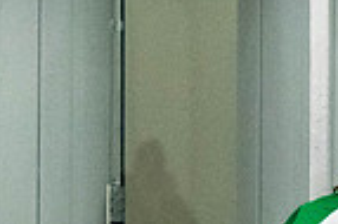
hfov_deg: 1.9
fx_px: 10316
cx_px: 267
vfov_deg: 1.2
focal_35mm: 1100
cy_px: 489
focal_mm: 120
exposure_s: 1/640
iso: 2200
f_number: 2.8
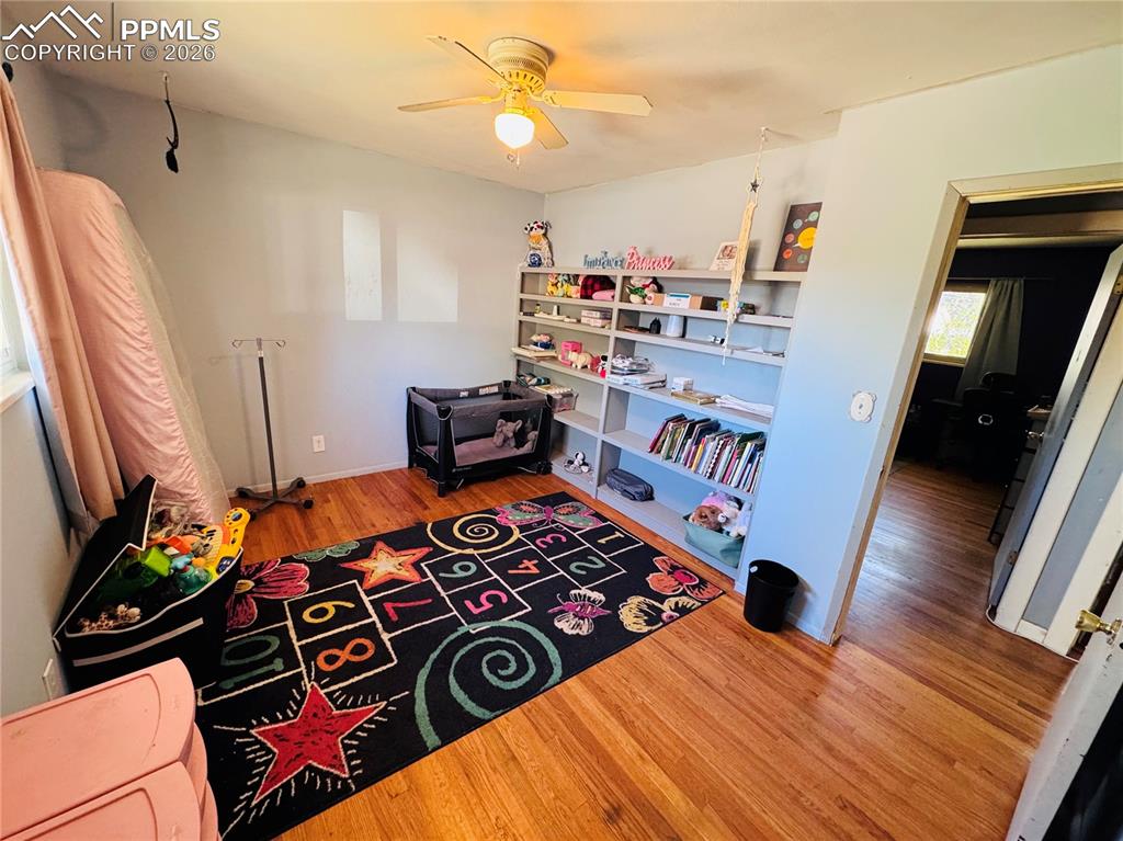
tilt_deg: -15.7
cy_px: 420
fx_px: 454
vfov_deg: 85.6
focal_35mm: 14
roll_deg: -4.3
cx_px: 562
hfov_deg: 102.1
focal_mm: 2.22
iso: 320
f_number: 2.2
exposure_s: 1/60
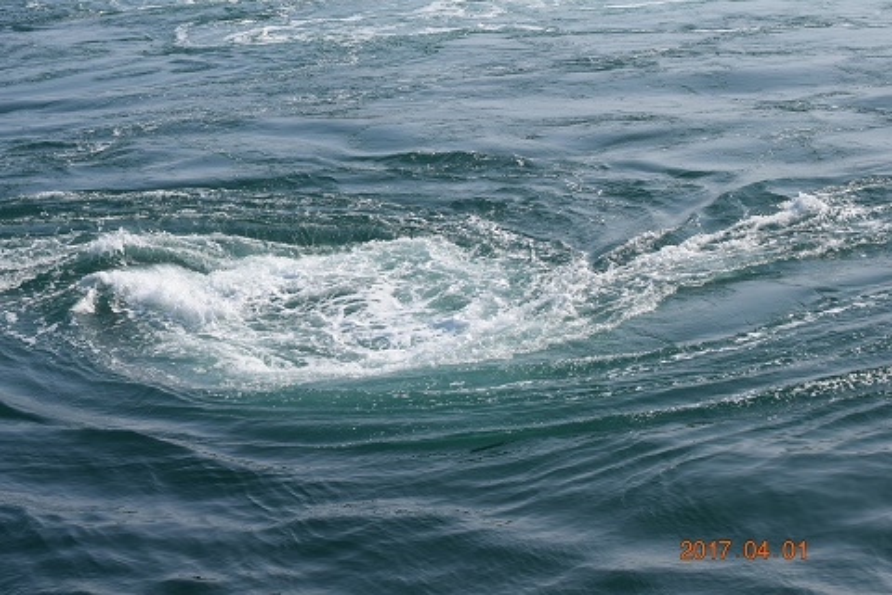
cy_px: 298
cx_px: 446
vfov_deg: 16.6
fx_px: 2044
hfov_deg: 24.6
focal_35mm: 82
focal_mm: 55
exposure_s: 1/500
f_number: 11
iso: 200
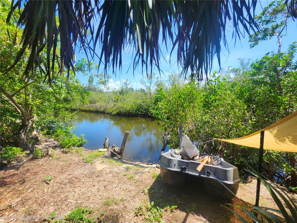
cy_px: 112
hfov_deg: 106.2
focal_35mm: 13
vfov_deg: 89.9
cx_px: 148
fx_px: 112
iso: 40
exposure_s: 1/1000
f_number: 2.2
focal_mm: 1.74
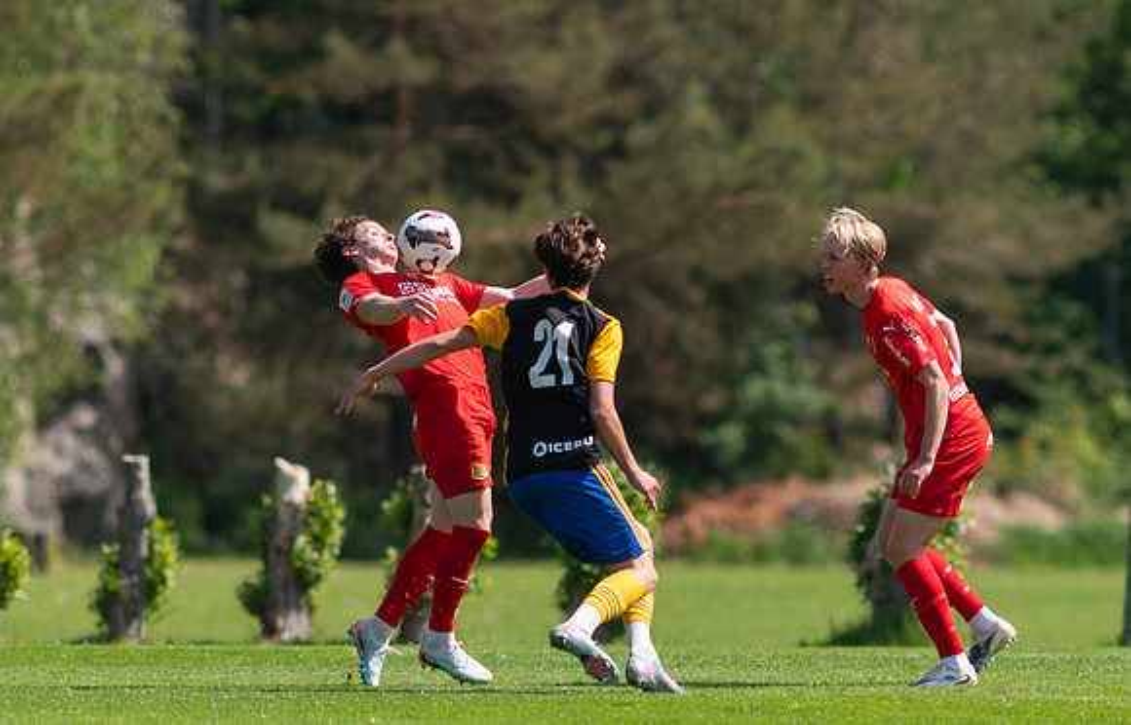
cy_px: 443
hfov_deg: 2.8
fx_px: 22744
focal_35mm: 732
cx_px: 695
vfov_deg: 1.8
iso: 100
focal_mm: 300
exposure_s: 1/1600
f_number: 3.2
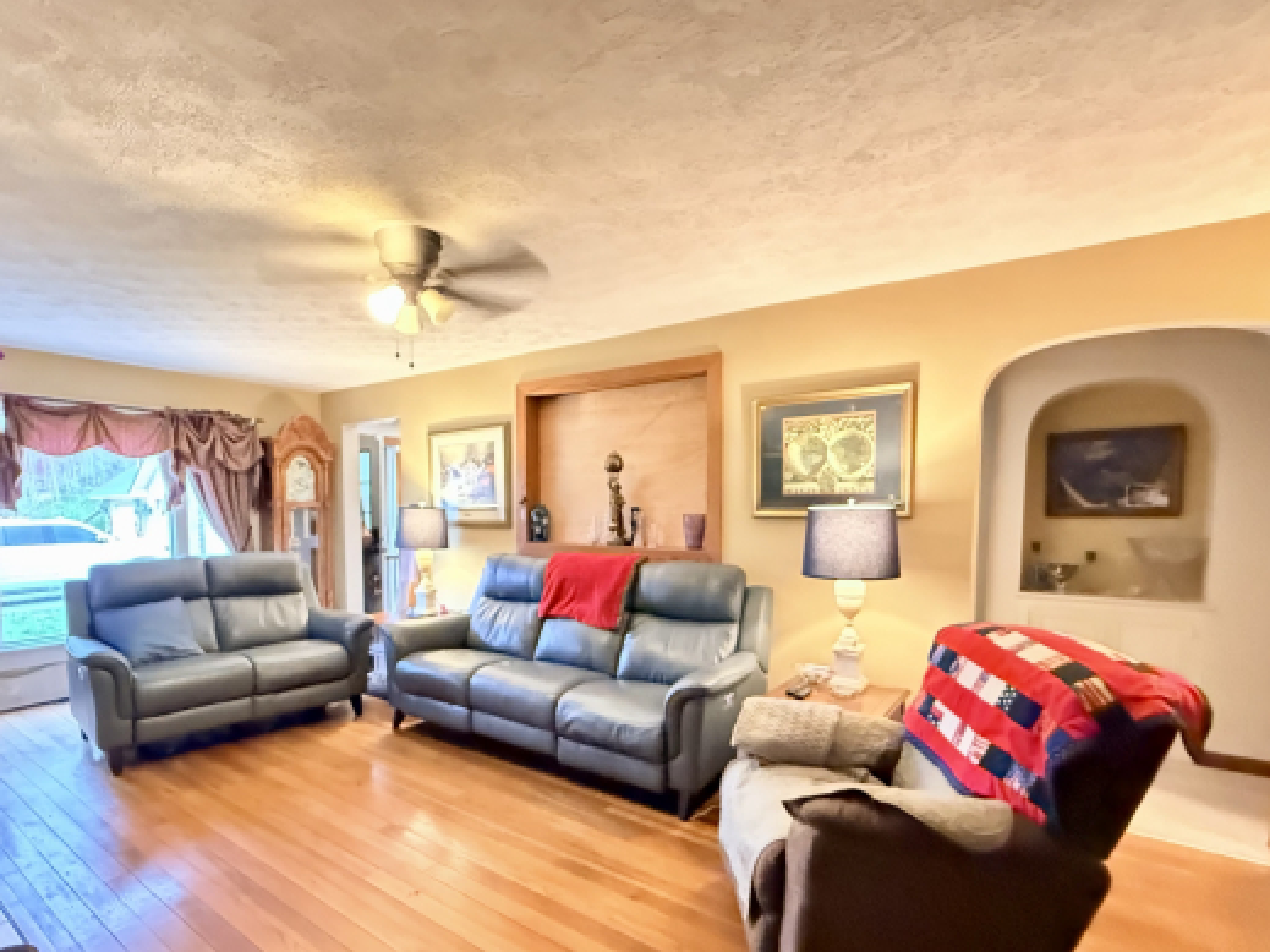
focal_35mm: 18
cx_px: 566
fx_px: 660
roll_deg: +0.2
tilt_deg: -3.3
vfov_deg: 71.1
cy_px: 553
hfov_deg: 87.4
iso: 2000
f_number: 2.2
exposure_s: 1/30
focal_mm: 2.22
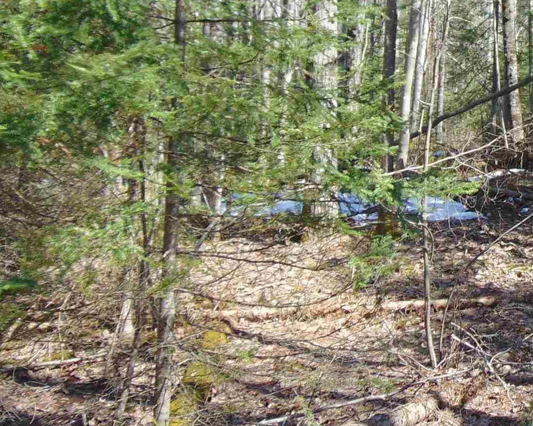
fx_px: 1089
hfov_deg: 26.0
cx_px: 539
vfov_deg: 21.7
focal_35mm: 69
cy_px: 49
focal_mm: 4.5
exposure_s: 1/400
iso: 80
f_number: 3
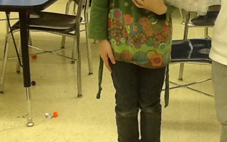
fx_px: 600
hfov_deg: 21.1
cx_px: 190
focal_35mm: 97
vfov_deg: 13.1
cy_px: -27
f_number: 2.4
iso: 80
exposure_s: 1/30
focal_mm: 2.03
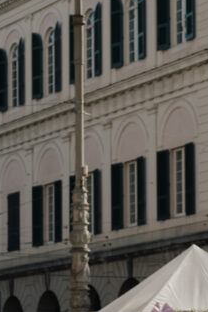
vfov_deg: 10.1
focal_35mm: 202
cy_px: 286
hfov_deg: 6.7
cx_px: -84
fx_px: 1751
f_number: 2.8
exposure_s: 1/1000
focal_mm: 45
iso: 100
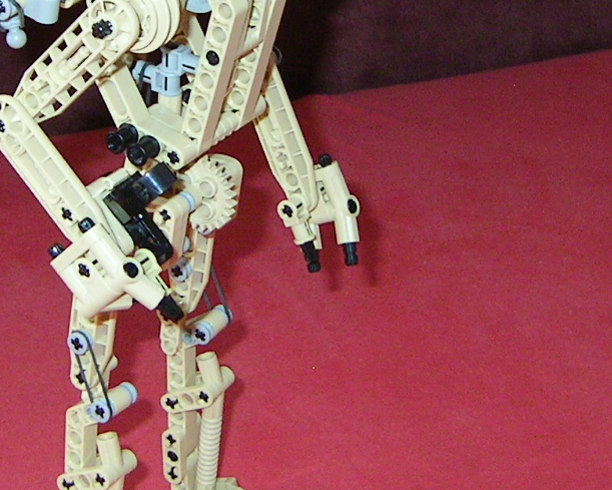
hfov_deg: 20.8
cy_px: 155
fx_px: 1667
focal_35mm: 92
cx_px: 244
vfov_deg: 16.7
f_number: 2.8
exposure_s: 1/30
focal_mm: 5.6
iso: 100
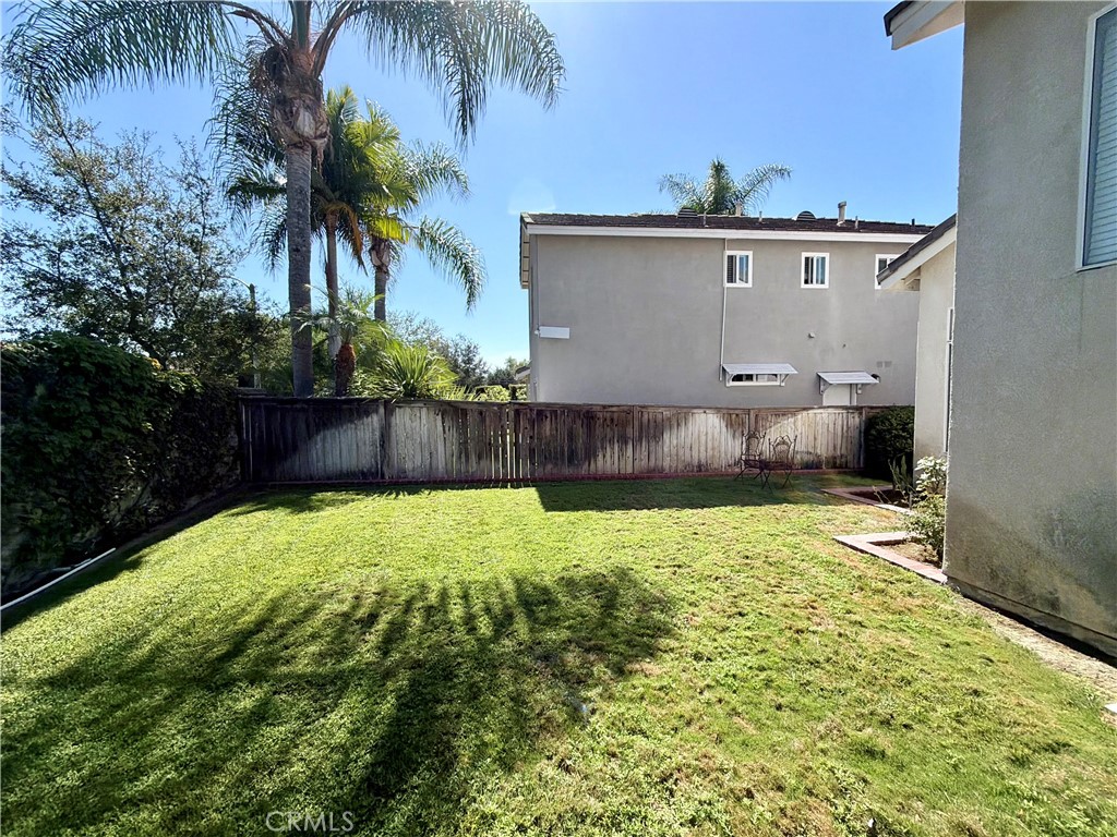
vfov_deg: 85.7
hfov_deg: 102.1
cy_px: 418
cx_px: 558
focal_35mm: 14
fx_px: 452
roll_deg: +0.4
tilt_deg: -4.2
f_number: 2.2
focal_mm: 2.22
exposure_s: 1/2165
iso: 80
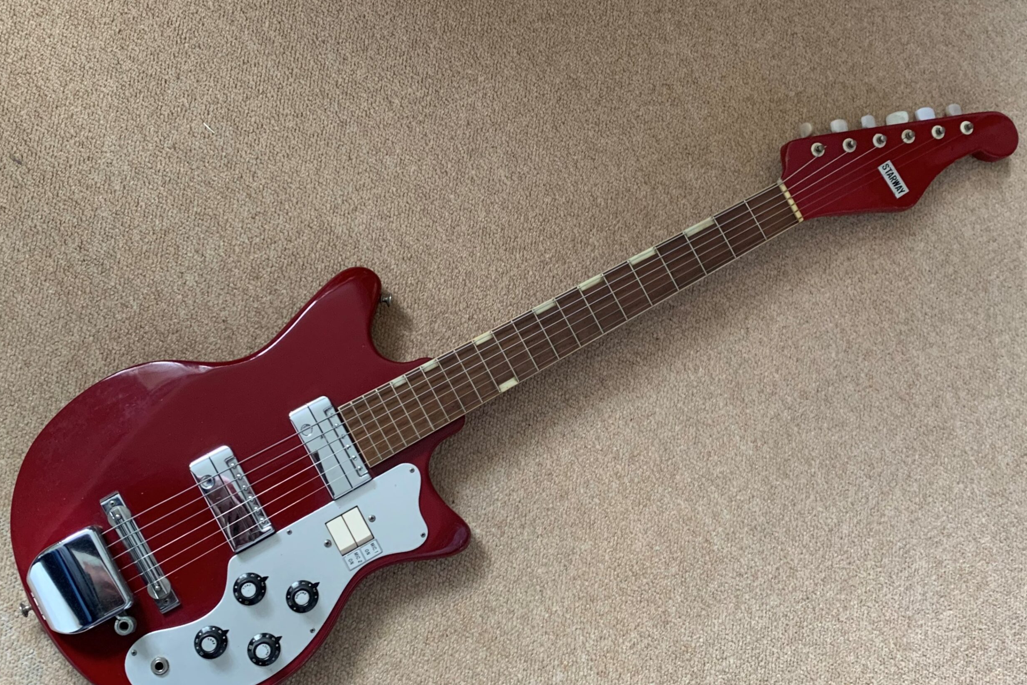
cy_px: 349
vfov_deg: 46.4
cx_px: 506
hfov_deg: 65.5
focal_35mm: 28
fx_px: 799
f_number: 1.8
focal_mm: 4.25
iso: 200
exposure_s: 1/60
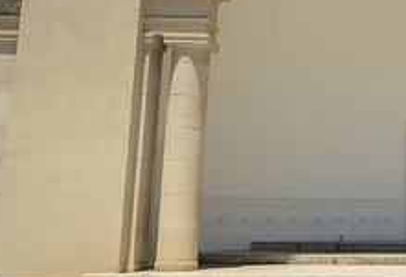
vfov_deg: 21.4
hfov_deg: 28.7
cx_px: 432
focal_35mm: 64
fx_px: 727
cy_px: 77
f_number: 4
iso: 800
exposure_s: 1/8000
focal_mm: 24
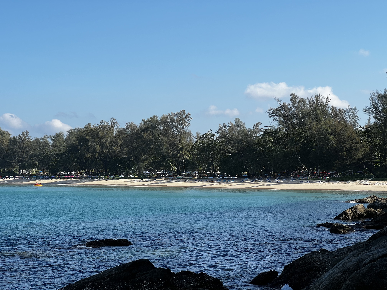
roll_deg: +0.1
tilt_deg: +2.7
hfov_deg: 25.3
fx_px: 861
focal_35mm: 77
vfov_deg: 19.1
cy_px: 145
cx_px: 194
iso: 32
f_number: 2.8
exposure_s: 1/742
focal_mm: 9
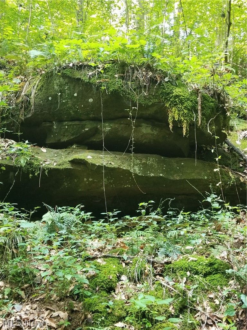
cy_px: 165
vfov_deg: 67.3
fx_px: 247
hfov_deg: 53.1
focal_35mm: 26
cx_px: 124
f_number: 1.7
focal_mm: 4.25
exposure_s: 1/30
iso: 160
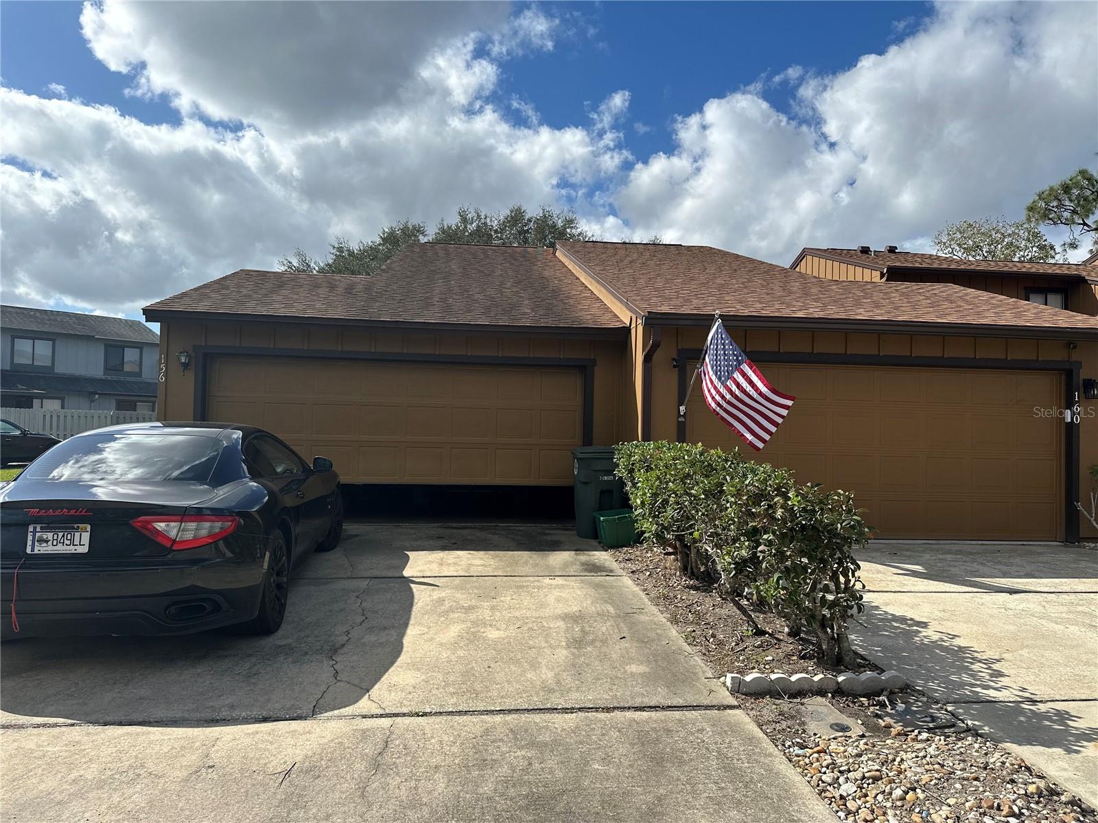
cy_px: 412
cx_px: 549
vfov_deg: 56.8
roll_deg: -1.2
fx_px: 761
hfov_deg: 71.6
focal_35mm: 24
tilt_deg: +0.8
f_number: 1.78
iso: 80
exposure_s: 1/6211
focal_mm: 6.86
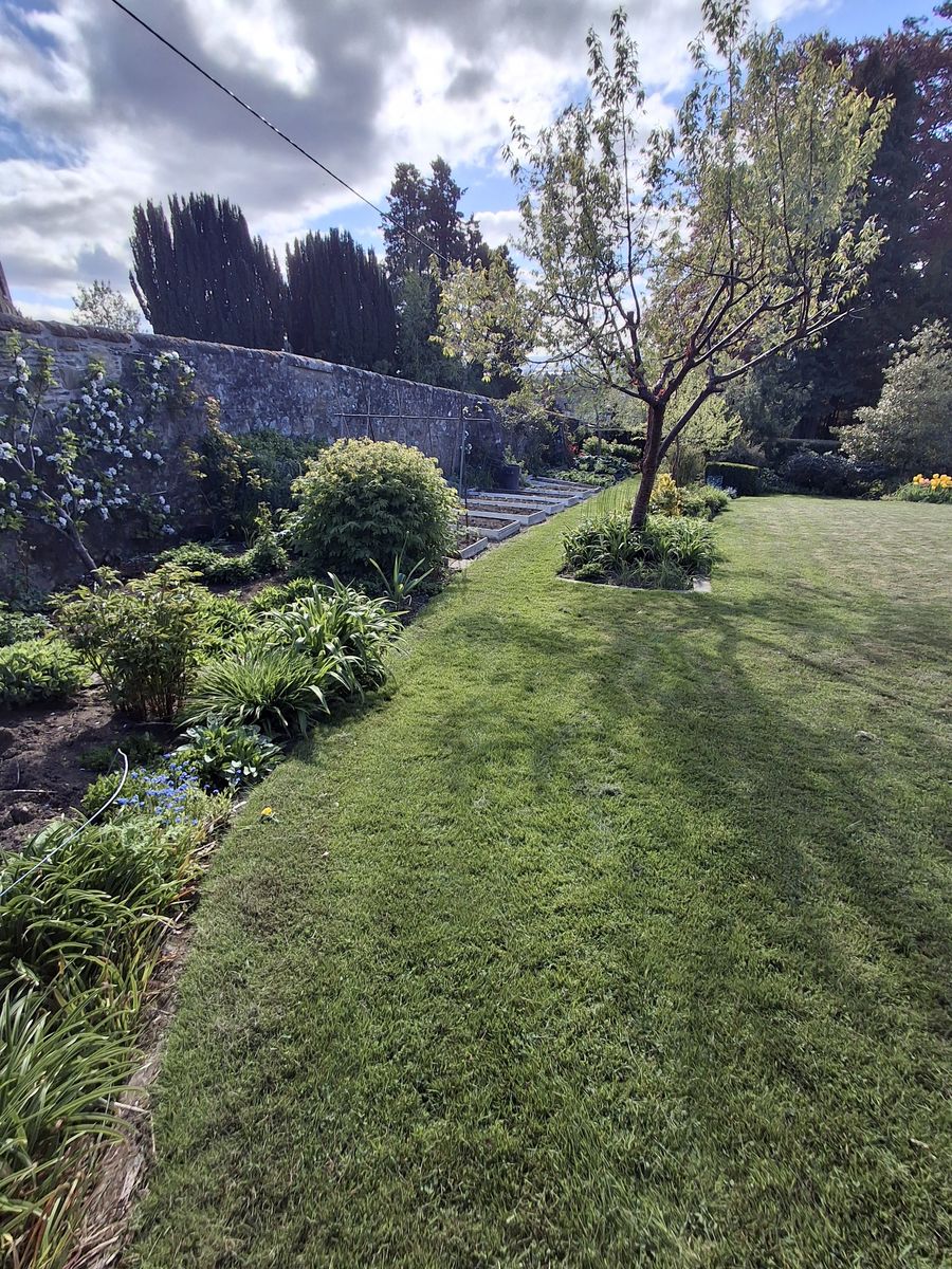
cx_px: 476
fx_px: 587
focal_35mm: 16
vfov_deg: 94.5
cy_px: 634
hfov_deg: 78.1
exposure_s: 1/829
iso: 40
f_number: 2.2
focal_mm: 1.64
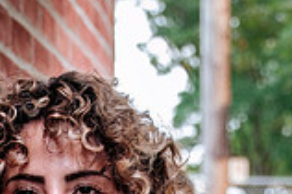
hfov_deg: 11.8
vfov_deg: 7.7
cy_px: 315
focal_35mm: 173
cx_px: 264
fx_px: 1402
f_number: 2.8
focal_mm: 31.1
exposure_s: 1/60
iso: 800
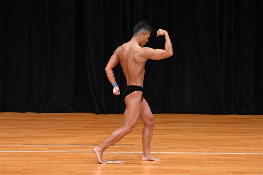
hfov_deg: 7.2
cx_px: 132
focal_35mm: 285
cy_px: 88
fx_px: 2081
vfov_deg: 4.8
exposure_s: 1/400
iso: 3200
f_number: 5.6
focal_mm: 190
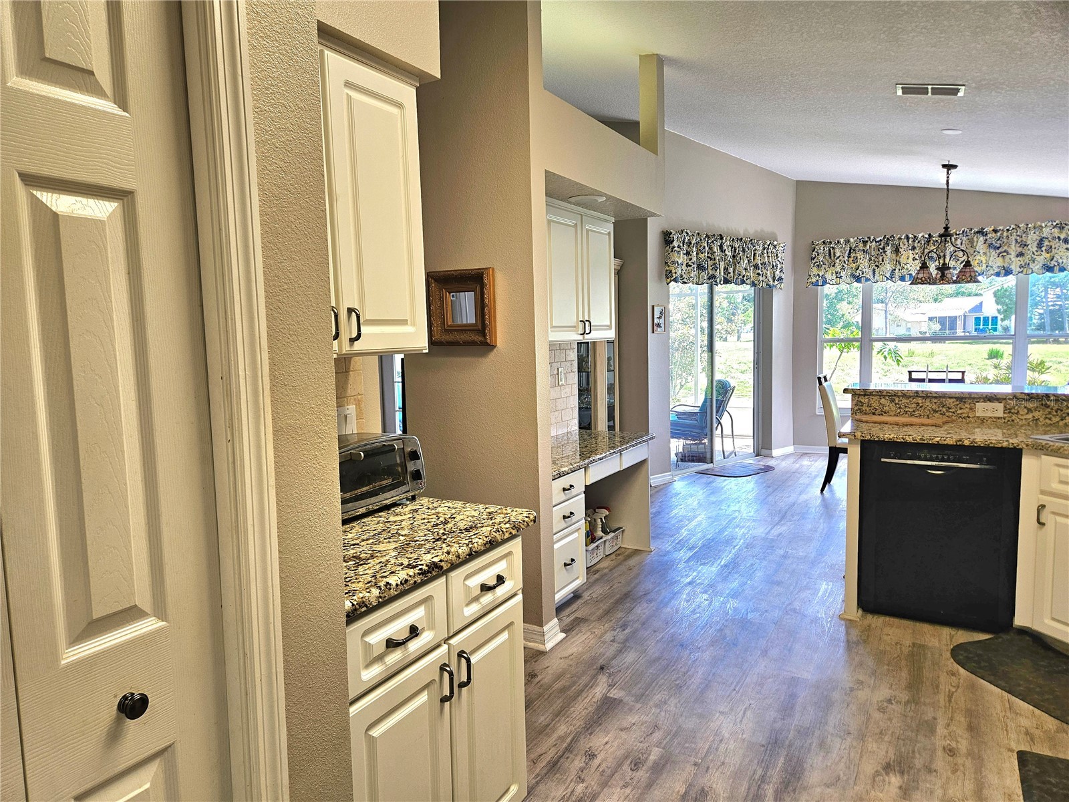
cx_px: 534
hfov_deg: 73.9
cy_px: 401
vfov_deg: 58.9
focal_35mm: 23
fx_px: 710
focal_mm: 5.4
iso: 100
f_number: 1.8
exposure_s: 1/120
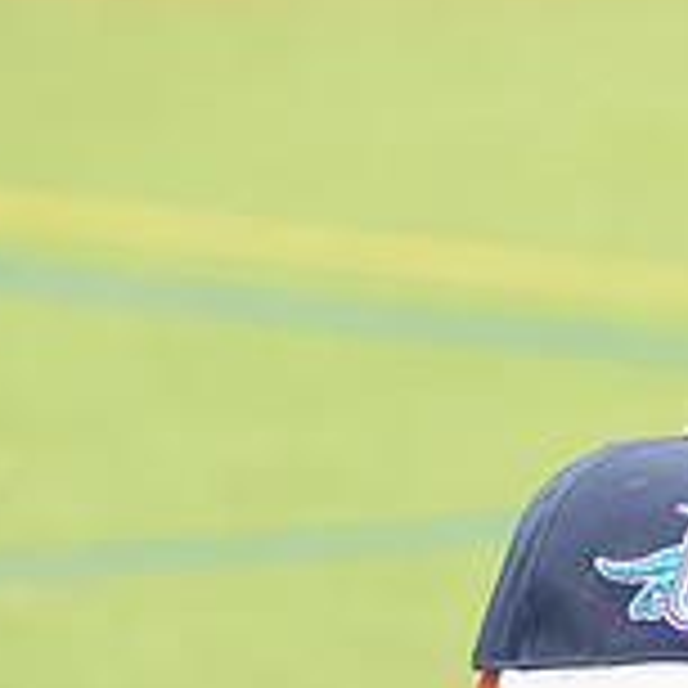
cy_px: 1088
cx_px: 582
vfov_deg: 3.2
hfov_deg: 3.2
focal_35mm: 547
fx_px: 12300
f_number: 8
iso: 250
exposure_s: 1/200
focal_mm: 170
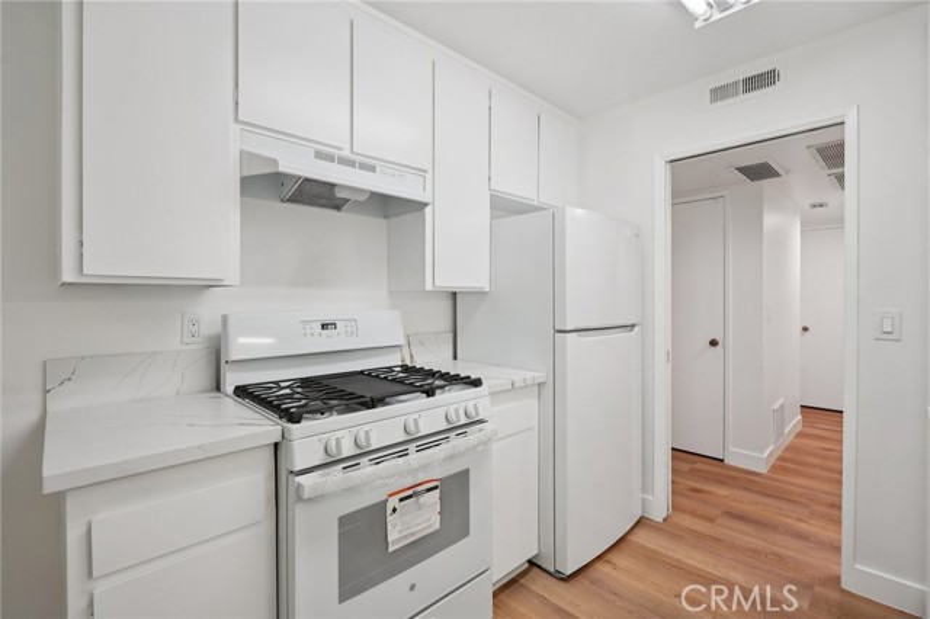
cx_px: 465
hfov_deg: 96.8
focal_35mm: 16
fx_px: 413
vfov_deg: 73.7
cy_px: 310
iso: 400
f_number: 8
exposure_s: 1/30
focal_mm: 16
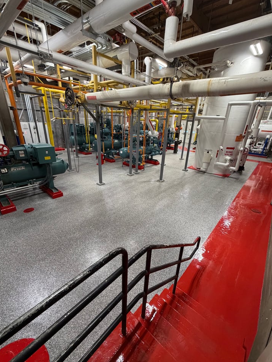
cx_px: 137
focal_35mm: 15
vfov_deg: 98.1
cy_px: 187
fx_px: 157
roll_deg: -2.3
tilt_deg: -22.9
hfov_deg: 81.8
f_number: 2.2
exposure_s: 1/120
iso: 320
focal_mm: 2.22
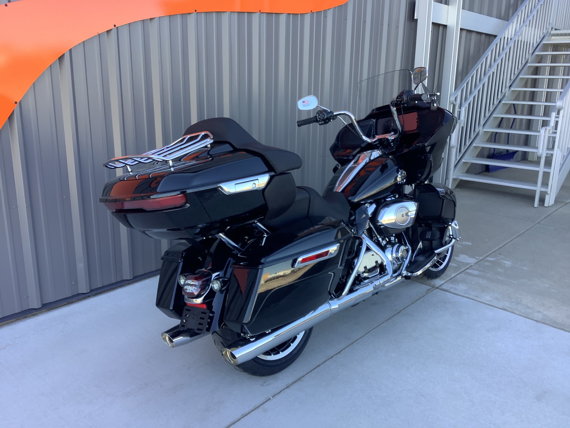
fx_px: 510
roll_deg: -3.5
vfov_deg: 45.4
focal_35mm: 31
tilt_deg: -16.1
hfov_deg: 58.4
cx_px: 285
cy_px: 214
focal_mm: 3.3
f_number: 2.4
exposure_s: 1/100
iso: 32
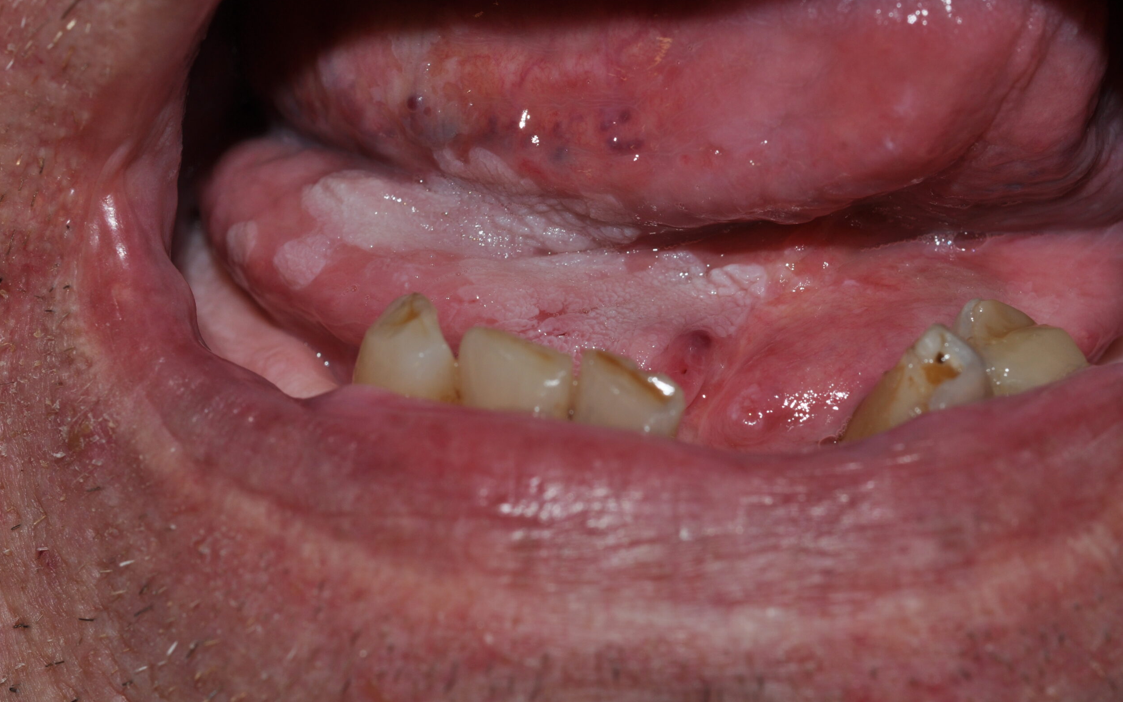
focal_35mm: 93
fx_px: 2846
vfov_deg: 14.1
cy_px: 351
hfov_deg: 22.3
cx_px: 568
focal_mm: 60
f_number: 18
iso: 200
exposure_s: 1/60
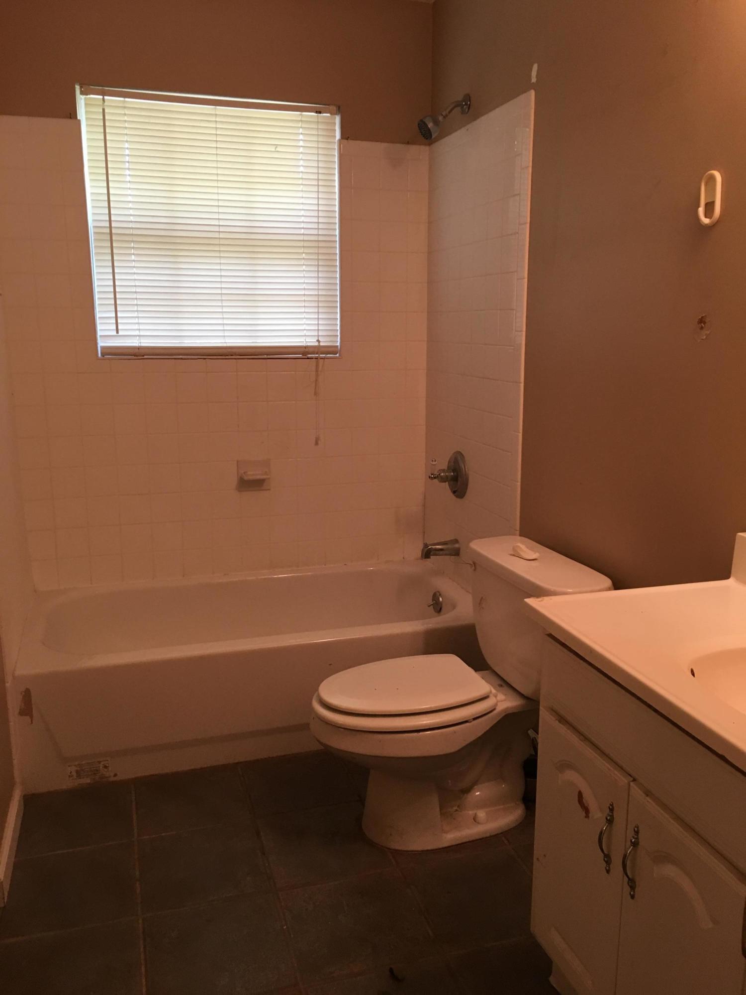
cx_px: 373
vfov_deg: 61.7
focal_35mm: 29
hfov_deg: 48.2
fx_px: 833
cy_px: 498
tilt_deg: -12.3
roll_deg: -1.0
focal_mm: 4.15
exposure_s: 1/30
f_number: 2.2
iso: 100
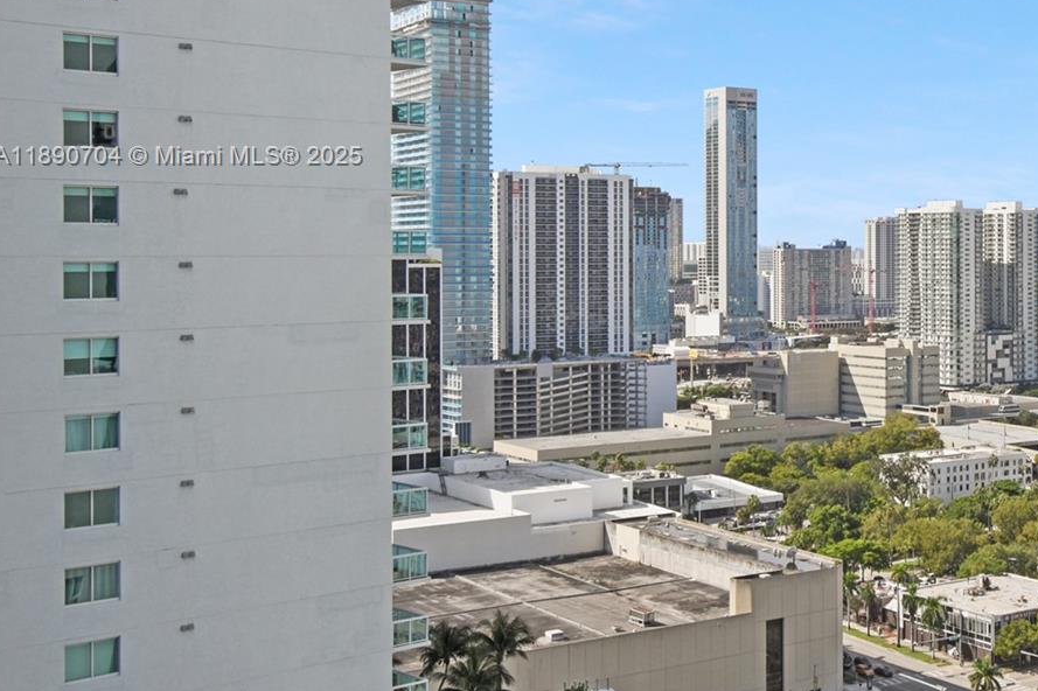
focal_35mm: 54
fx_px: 1556
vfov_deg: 24.7
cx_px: 922
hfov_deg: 34.9
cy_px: 158
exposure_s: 1/1600
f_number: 5.6
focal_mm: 20
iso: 250
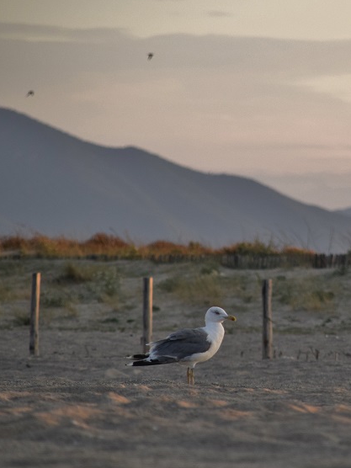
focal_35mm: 519
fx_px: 7017
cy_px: 264
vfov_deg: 3.8
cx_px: 311
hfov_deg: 2.9
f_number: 6.3
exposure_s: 1/250
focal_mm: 200
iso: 450
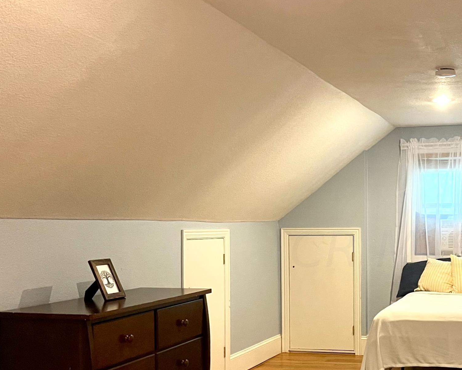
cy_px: 248
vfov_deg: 29.5
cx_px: 384
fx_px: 697
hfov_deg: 35.2
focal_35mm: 51
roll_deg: +0.2
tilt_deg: -2.8
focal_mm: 5.1
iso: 500
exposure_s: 1/40
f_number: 1.6
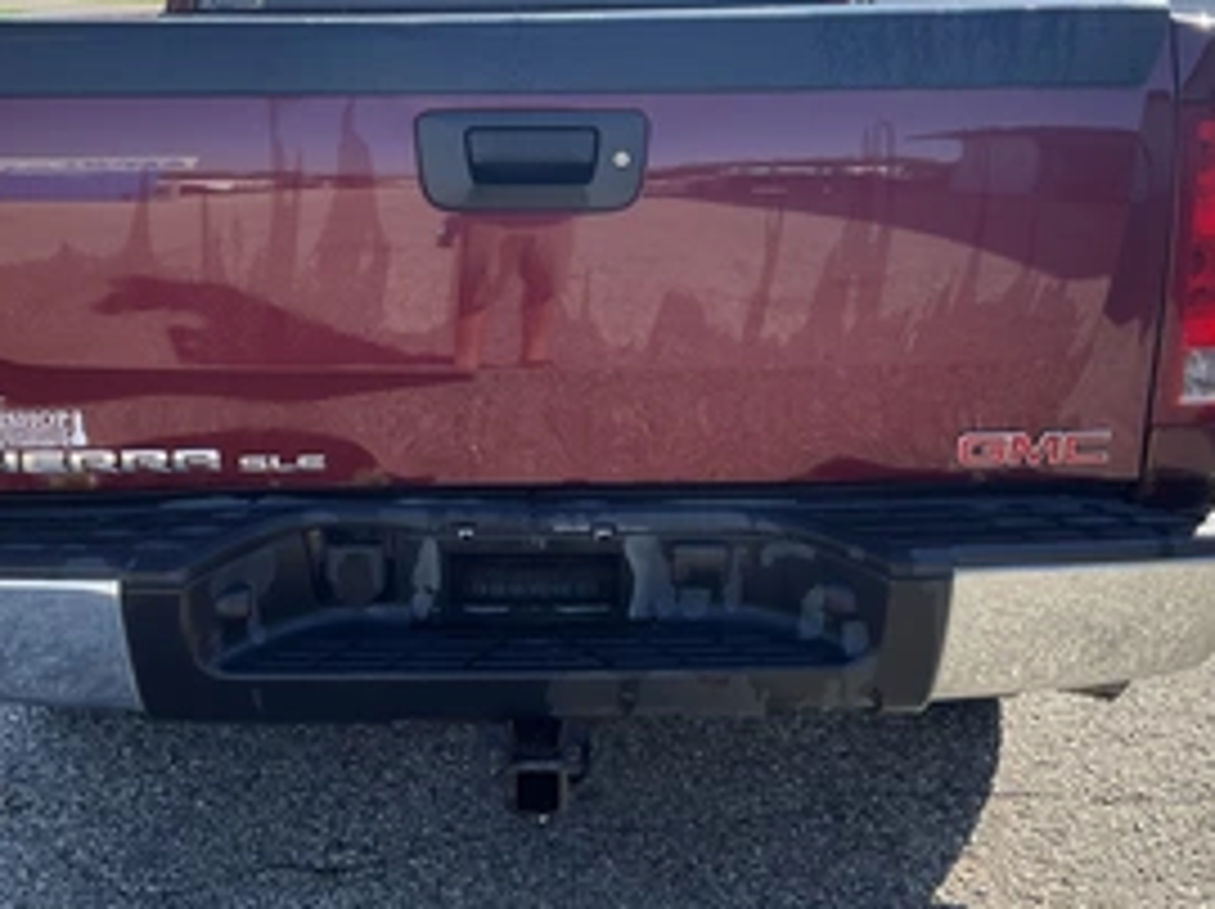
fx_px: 1508
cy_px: 266
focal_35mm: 43
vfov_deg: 33.1
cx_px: 518
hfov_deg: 43.8
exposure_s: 1/586
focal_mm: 3
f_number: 1.8
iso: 25
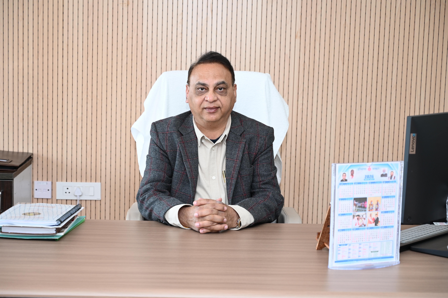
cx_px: 224
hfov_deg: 28.9
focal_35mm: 70
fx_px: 871
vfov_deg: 19.4
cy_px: 149
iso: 500
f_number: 4.5
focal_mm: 70
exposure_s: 1/125
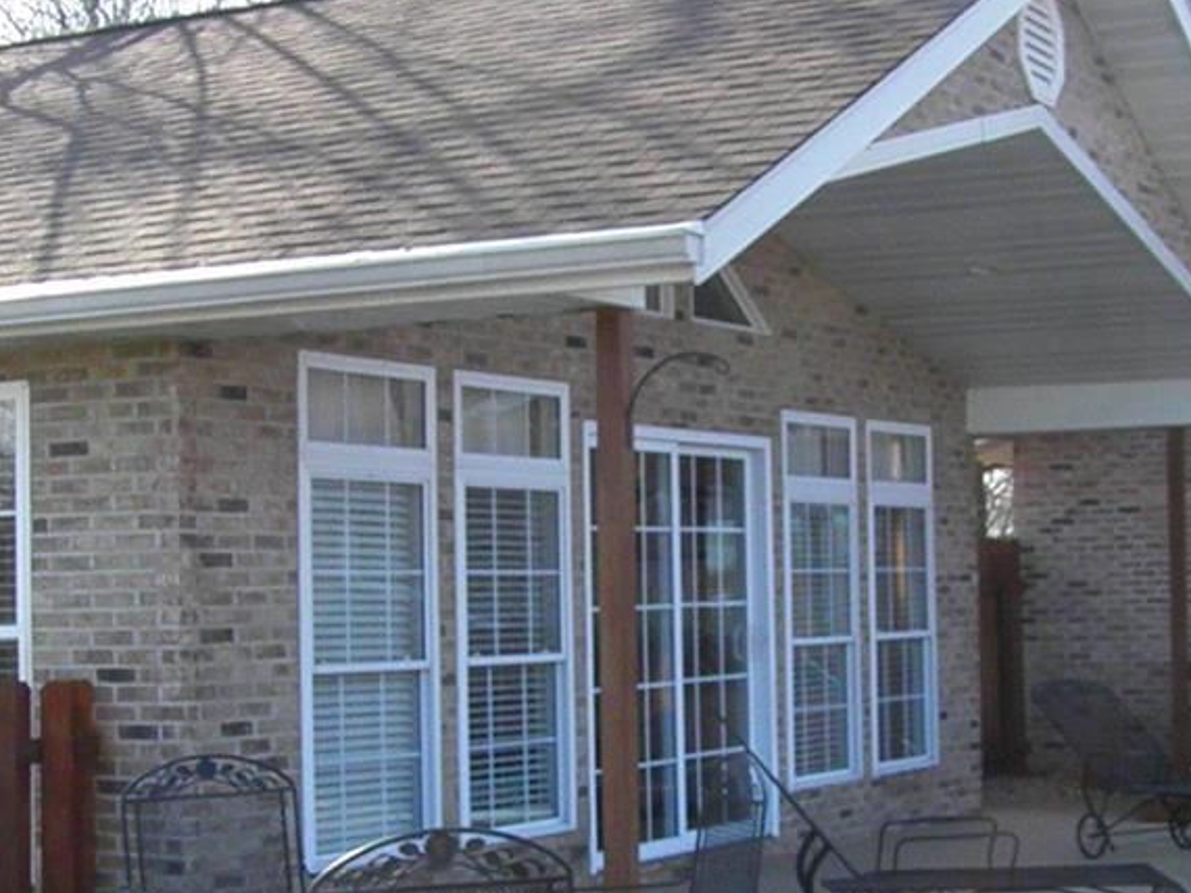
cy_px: 553
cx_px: 697
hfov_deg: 27.7
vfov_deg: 21.0
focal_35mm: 70
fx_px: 2408
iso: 500
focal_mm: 7.1
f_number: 5.7
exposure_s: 1/640
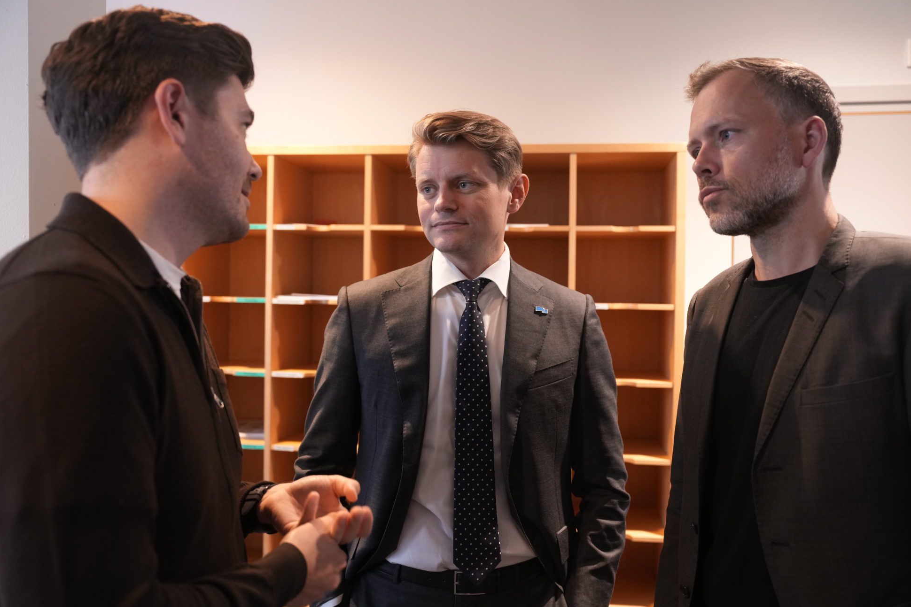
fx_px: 835
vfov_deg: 40.0
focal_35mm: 33
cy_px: 309
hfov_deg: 57.2
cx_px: 461
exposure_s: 1/60
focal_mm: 32
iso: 1600
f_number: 2.8
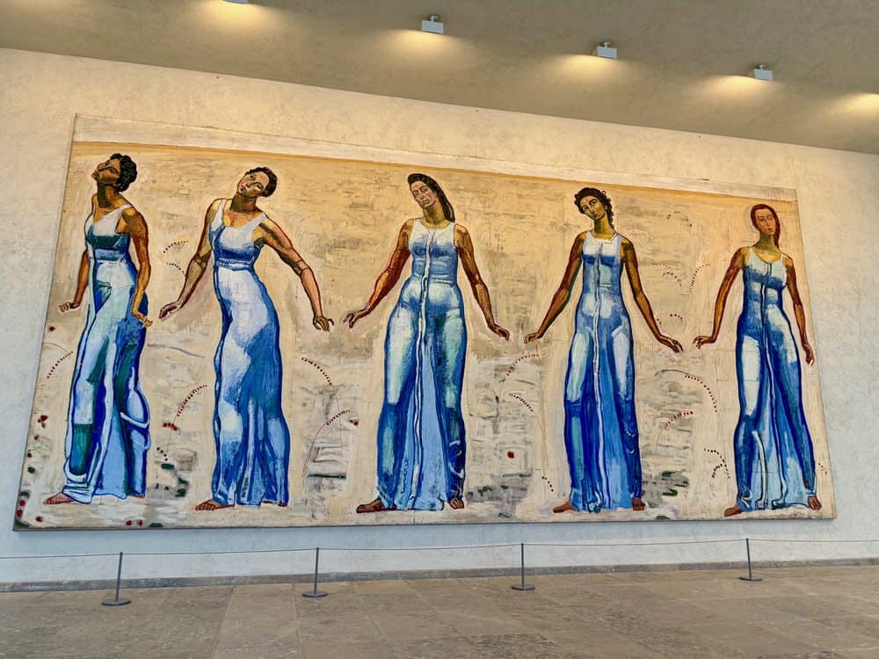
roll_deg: -0.4
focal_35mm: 24
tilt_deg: +14.1
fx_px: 609
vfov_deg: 56.8
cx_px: 440
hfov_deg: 71.6
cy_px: 330
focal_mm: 6.76
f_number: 1.78
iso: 200
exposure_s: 1/70
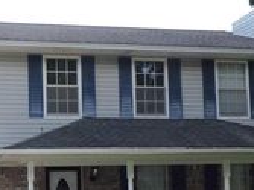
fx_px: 528
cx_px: 58
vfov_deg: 20.0
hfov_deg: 26.6
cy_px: 177
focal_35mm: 72
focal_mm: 4.3
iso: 125
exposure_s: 1/640
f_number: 3
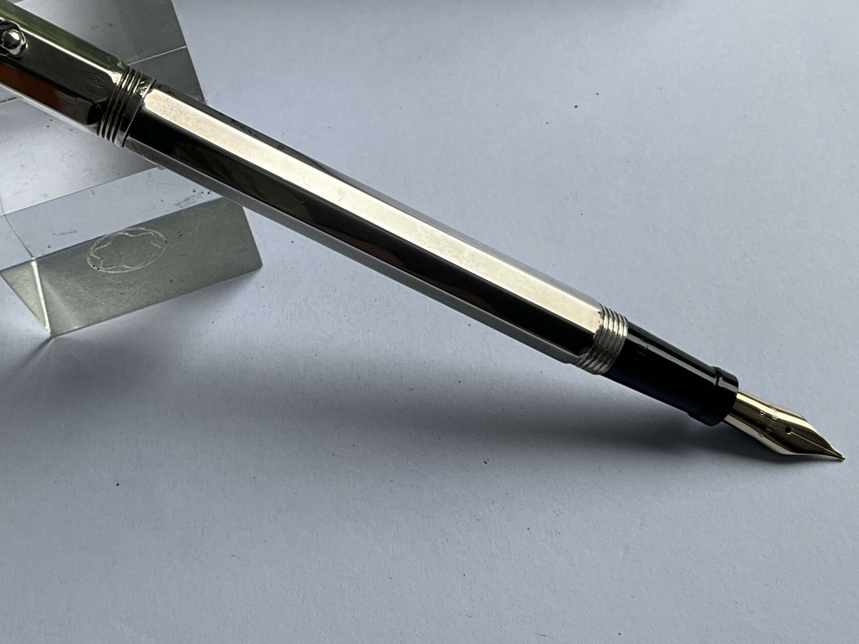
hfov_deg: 42.6
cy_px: 245
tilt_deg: -61.9
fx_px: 1092
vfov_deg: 32.7
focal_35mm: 44
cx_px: 311
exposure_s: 1/156
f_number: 1.8
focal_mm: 3
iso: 20
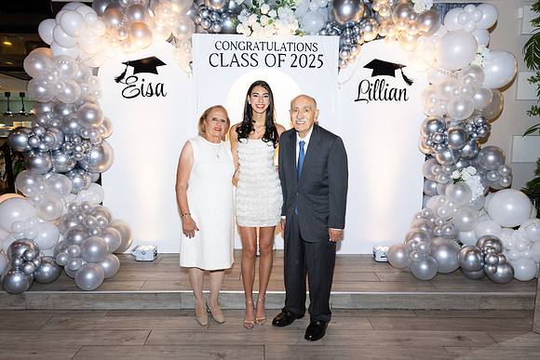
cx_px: 270
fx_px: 405
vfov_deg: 48.0
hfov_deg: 67.4
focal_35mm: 27
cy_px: 180
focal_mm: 27
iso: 1000
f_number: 5.6
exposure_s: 1/80
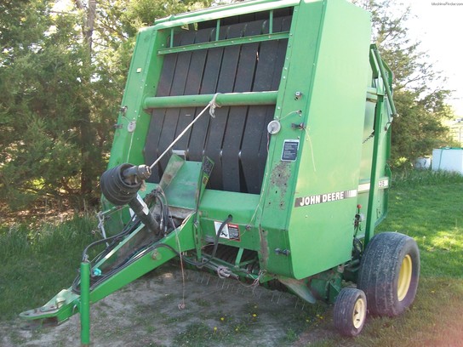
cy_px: 174
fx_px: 482
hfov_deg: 51.4
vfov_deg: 39.7
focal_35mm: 36
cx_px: 232
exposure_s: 1/100
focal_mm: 6
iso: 80
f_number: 2.7
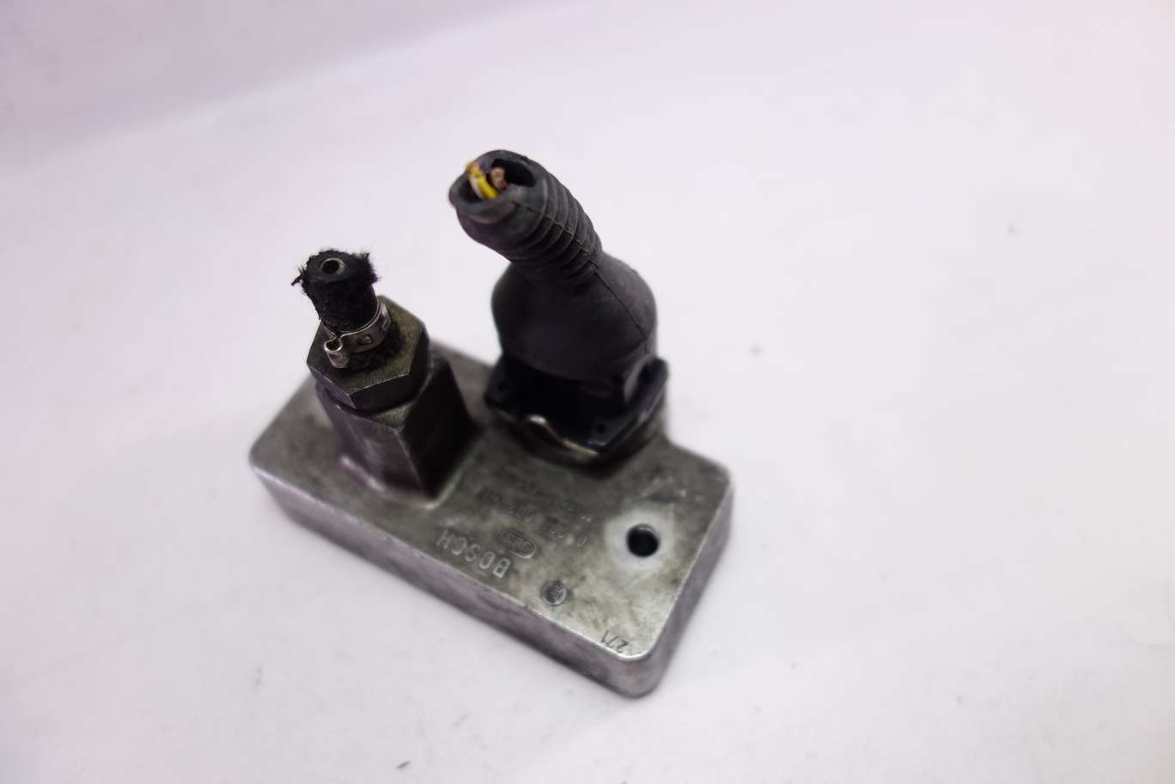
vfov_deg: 46.4
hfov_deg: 65.5
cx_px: 588
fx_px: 914
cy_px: 392
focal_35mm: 28
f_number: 2
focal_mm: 10.4
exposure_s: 1/125
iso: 125
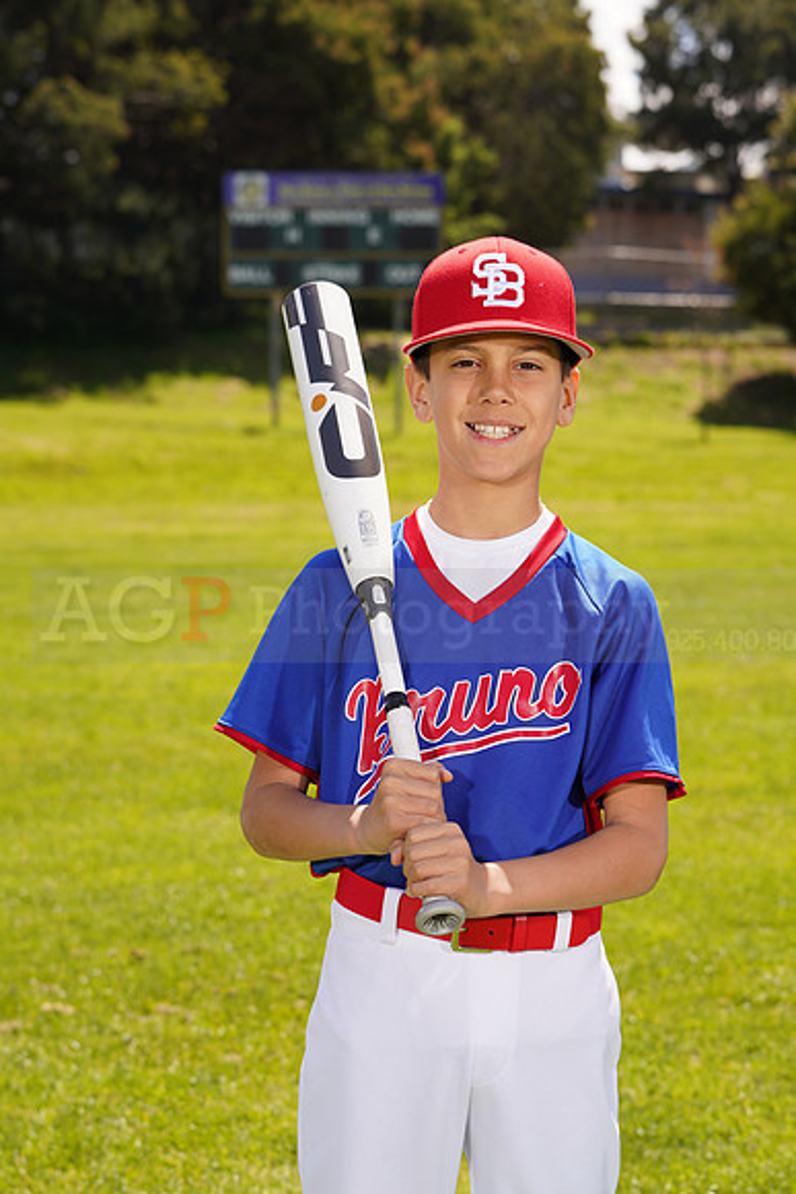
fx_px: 3314
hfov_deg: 13.7
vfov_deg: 20.4
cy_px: 597
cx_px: 398
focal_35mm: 100
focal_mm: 100
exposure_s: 1/160
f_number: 9
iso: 100
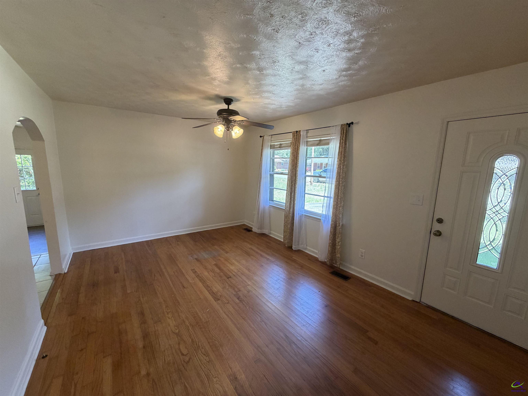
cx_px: 264
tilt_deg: -8.6
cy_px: 198
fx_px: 214
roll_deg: -0.8
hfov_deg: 102.1
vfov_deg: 85.7
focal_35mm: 14
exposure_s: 1/120
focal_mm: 2.22
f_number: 2.2
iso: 250
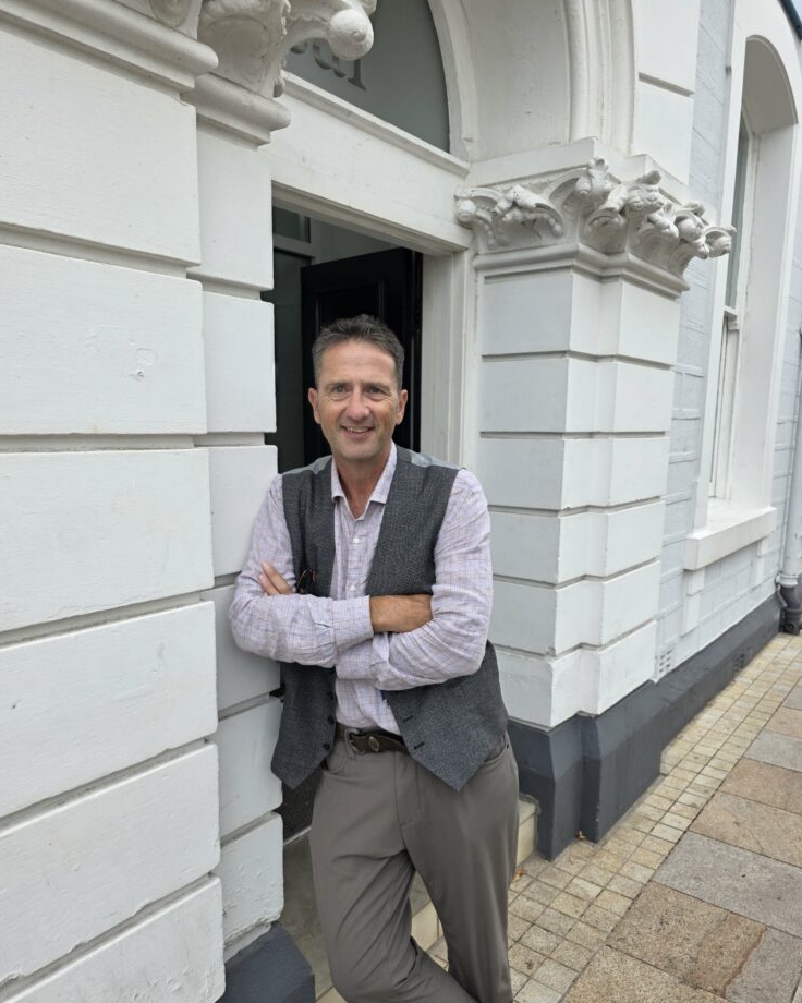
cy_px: 549
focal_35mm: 25
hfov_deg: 56.8
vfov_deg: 67.9
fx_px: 742
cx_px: 408
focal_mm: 6.3
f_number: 1.7
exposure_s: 1/359
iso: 32
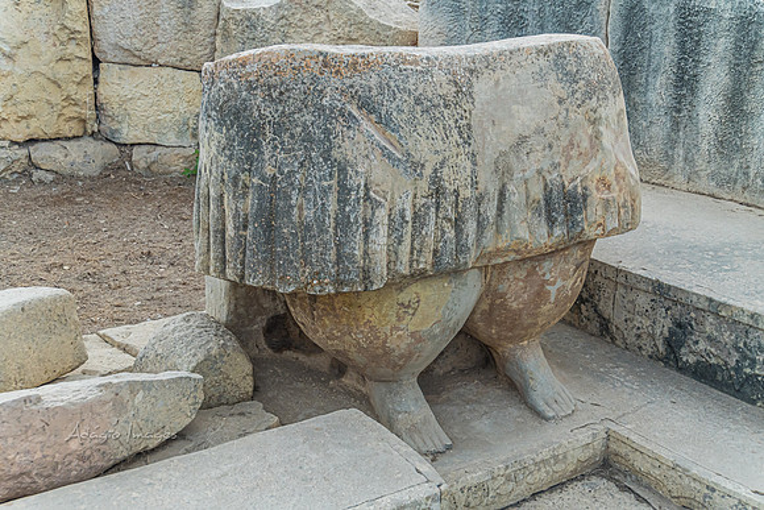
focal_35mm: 52
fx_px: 1114
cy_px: 255
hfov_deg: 37.8
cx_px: 382
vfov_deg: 25.8
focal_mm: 35
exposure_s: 1/125
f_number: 5.6
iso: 400
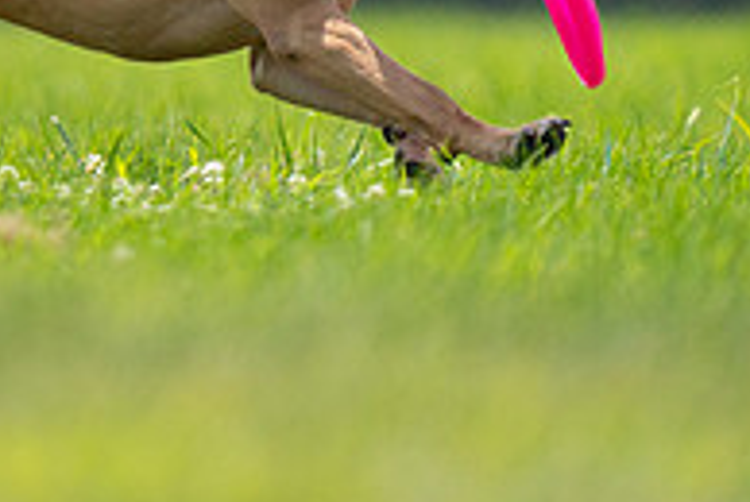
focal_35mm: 1792
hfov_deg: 1.1
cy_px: -156
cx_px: -73
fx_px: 37390
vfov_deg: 0.8
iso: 1250
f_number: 6.3
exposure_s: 1/4000
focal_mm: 600
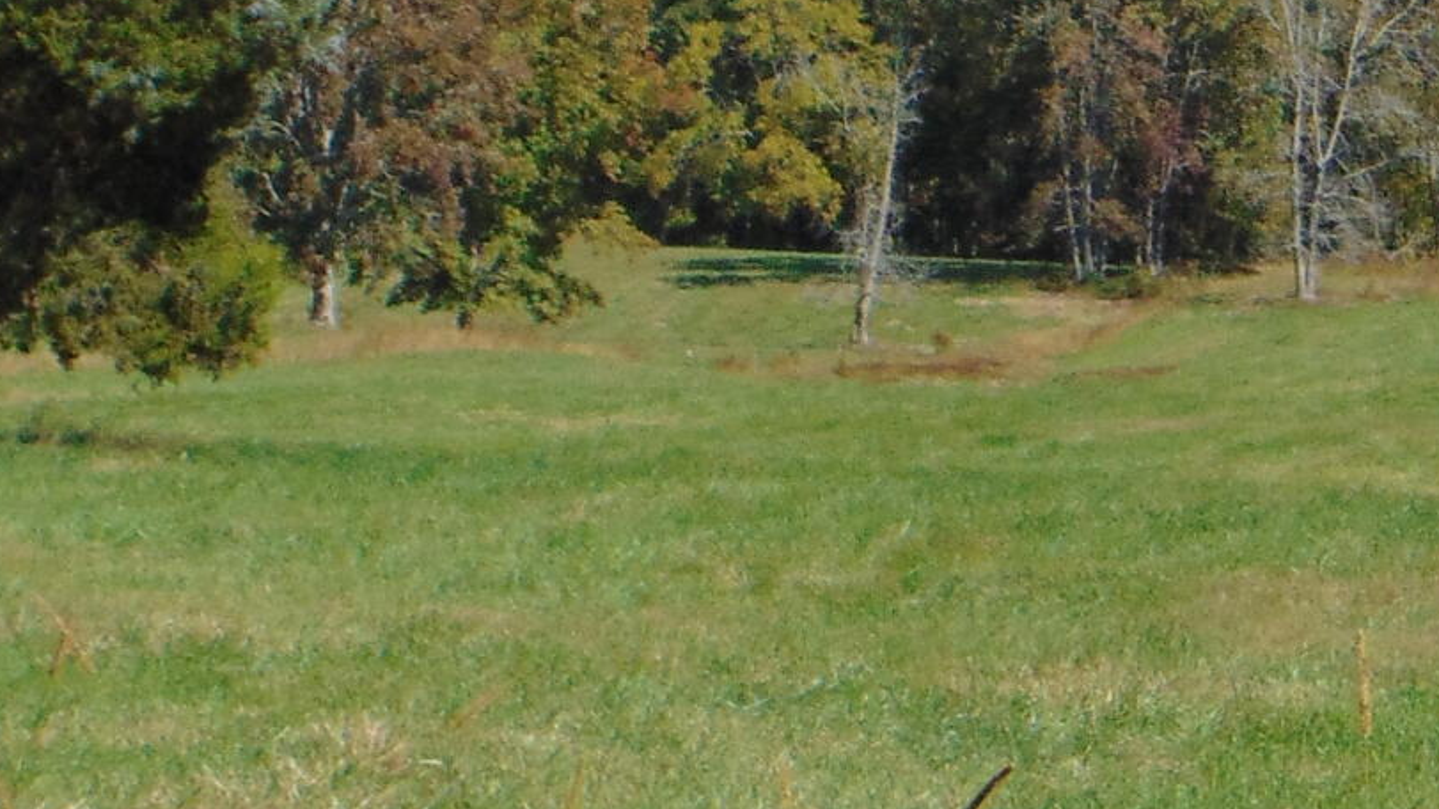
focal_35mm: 141
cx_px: 804
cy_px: 169
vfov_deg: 8.6
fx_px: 5380
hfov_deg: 15.2
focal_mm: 6.3
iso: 80
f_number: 8.3
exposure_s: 1/200
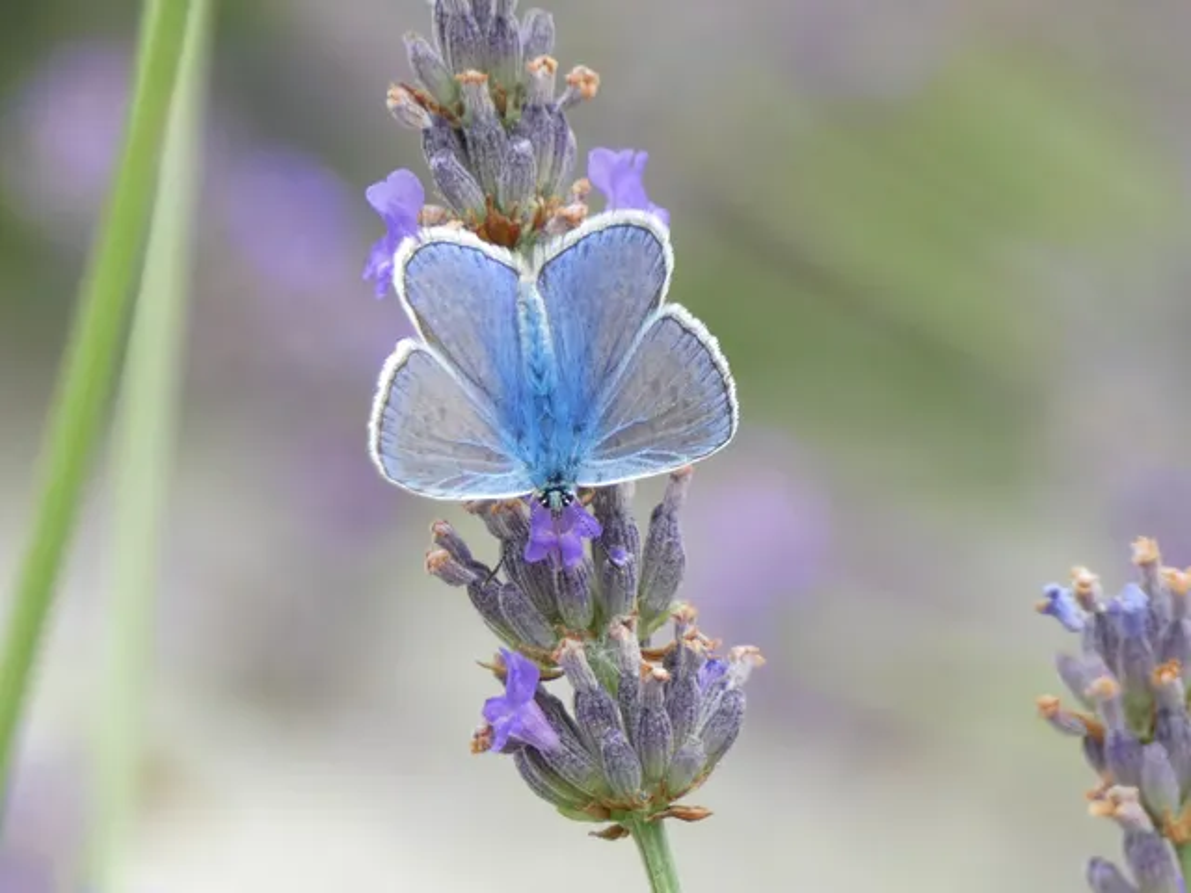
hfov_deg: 3.6
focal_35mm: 549
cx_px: 596
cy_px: 446
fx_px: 18889
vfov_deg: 2.7
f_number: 5.6
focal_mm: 98.3
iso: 100
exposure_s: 1/100
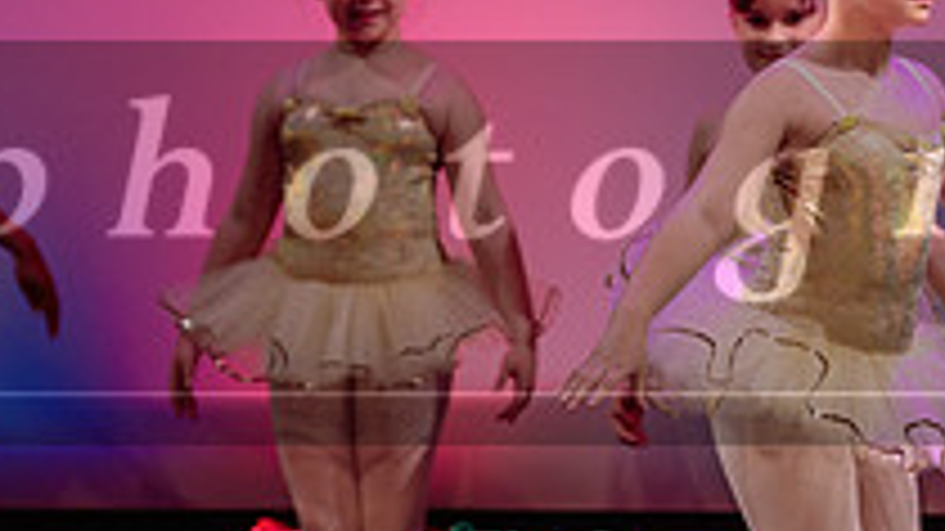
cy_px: 78
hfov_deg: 4.4
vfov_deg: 2.5
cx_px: 685
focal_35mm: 487
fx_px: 12200
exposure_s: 1/250
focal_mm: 160
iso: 1600
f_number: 2.8
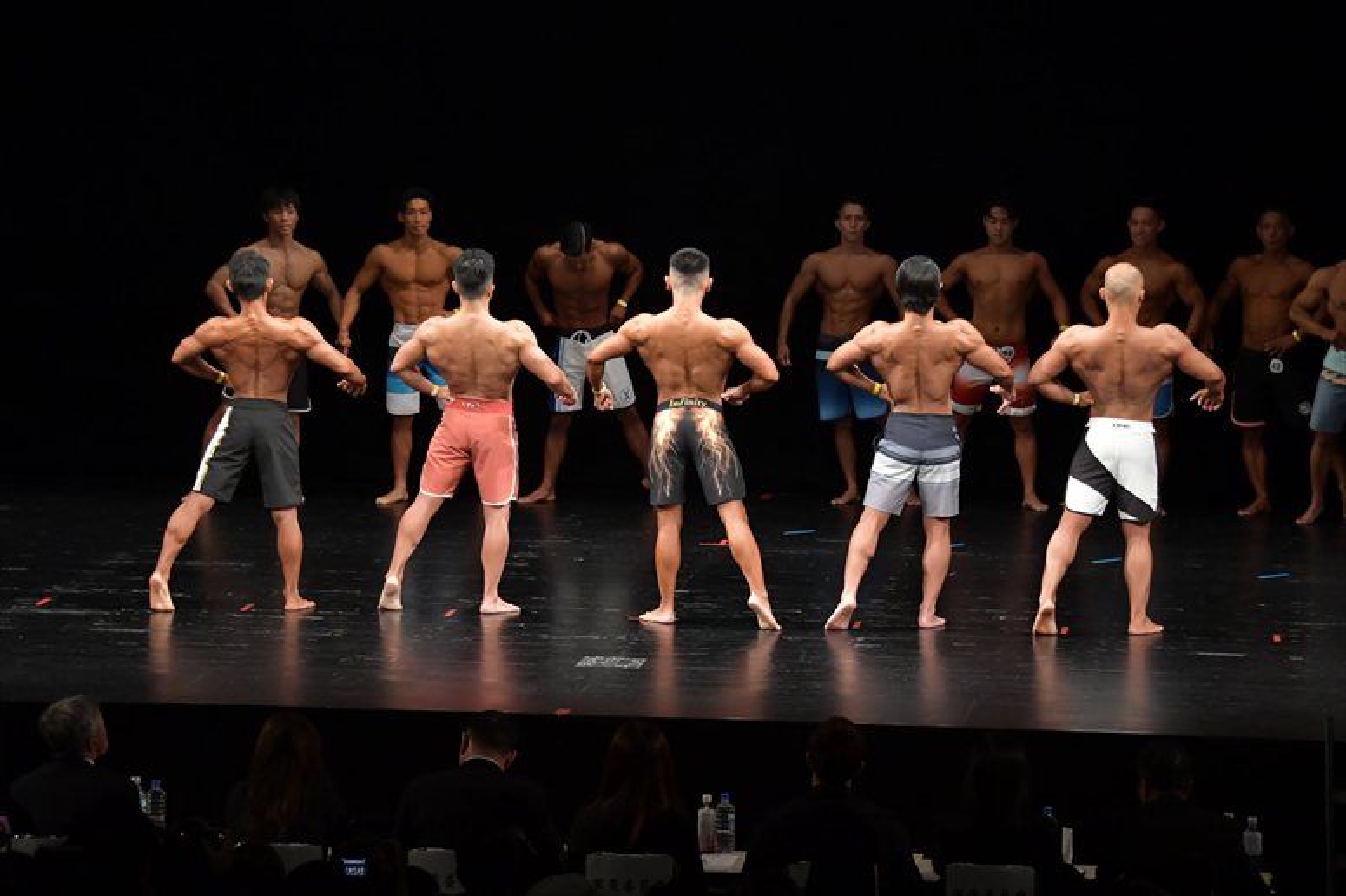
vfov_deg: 9.9
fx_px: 5157
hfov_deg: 14.9
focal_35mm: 138
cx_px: 673
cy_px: 448
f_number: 5.6
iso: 3200
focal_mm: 92
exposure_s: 1/400
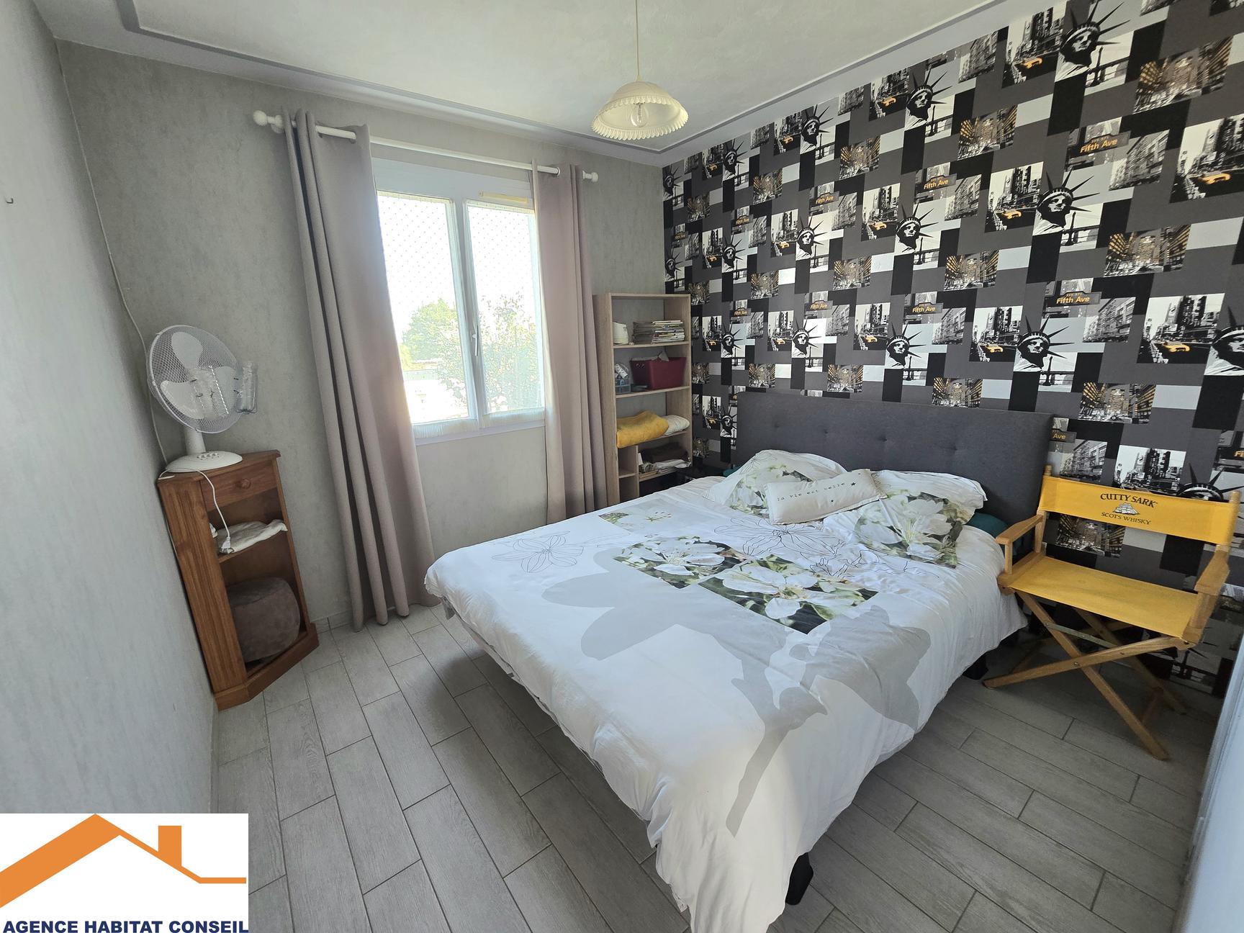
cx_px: 622
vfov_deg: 89.9
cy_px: 466
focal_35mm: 13
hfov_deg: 106.2
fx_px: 467
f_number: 2.2
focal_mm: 2.2
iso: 125
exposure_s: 1/50.3
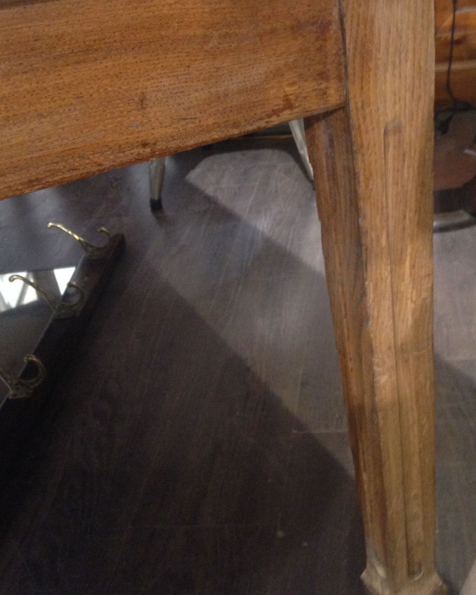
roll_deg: +6.7
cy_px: 212
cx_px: 291
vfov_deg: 40.0
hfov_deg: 32.6
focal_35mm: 46
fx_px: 810
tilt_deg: -23.2
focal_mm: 4.12
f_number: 2.4
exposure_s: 1/20
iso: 400
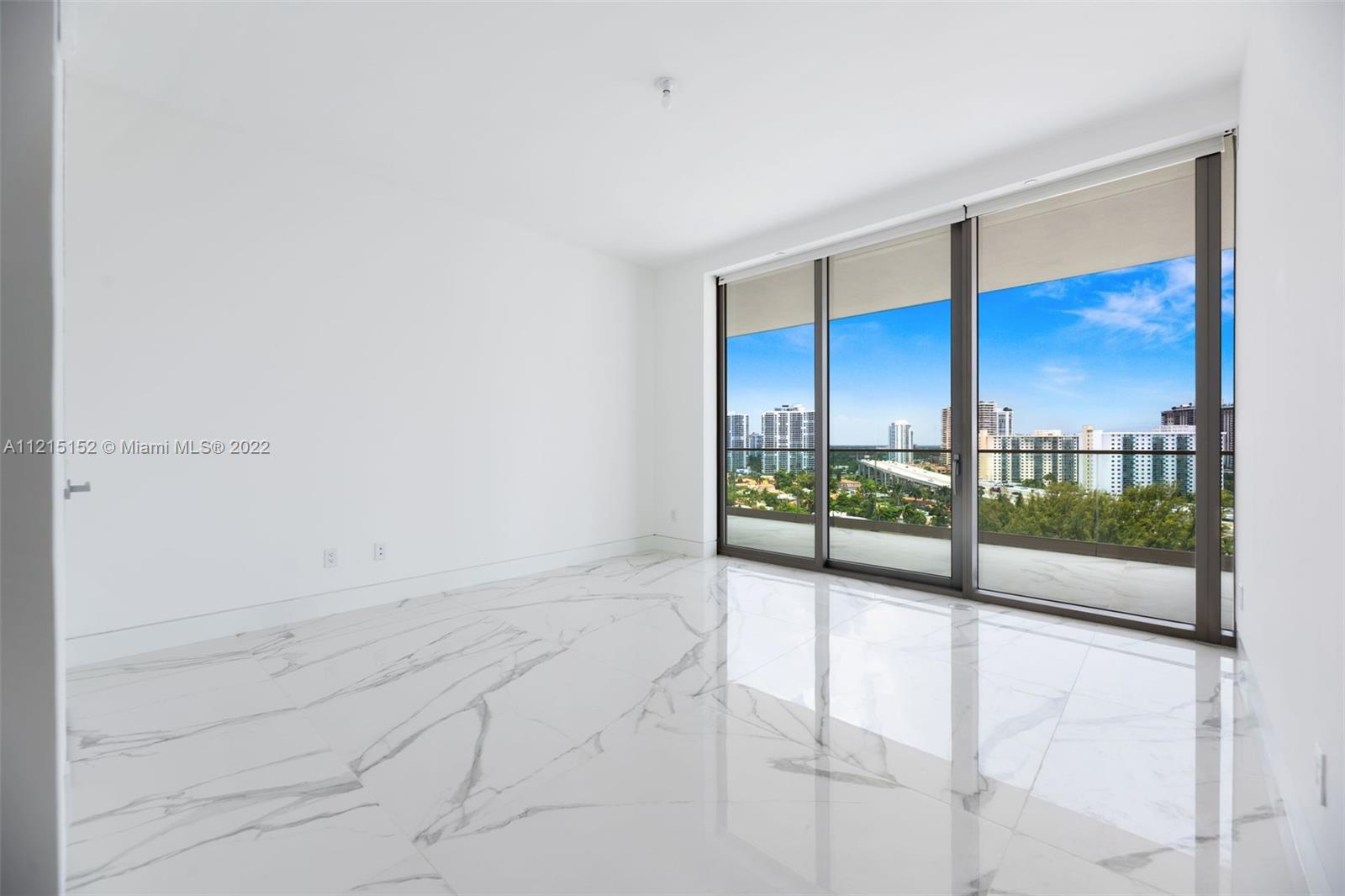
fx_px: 523
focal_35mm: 14
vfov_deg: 81.2
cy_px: 448
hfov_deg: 104.3
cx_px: 672
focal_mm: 14
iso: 125
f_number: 7.1
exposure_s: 1/13
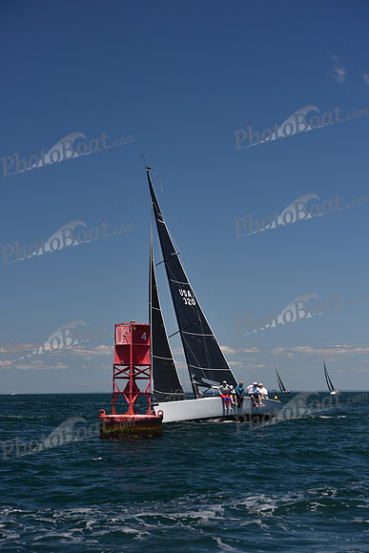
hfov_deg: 15.9
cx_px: 184
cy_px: 276
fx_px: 1321
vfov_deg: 23.6
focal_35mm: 86
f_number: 6.3
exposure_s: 1/800
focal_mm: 86
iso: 250
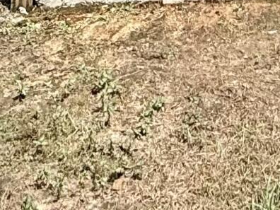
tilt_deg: +10.8
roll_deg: +0.4
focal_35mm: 106
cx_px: 314
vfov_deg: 9.9
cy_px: -454
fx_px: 857
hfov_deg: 17.8
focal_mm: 2.22
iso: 64
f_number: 2.2
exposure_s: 1/510
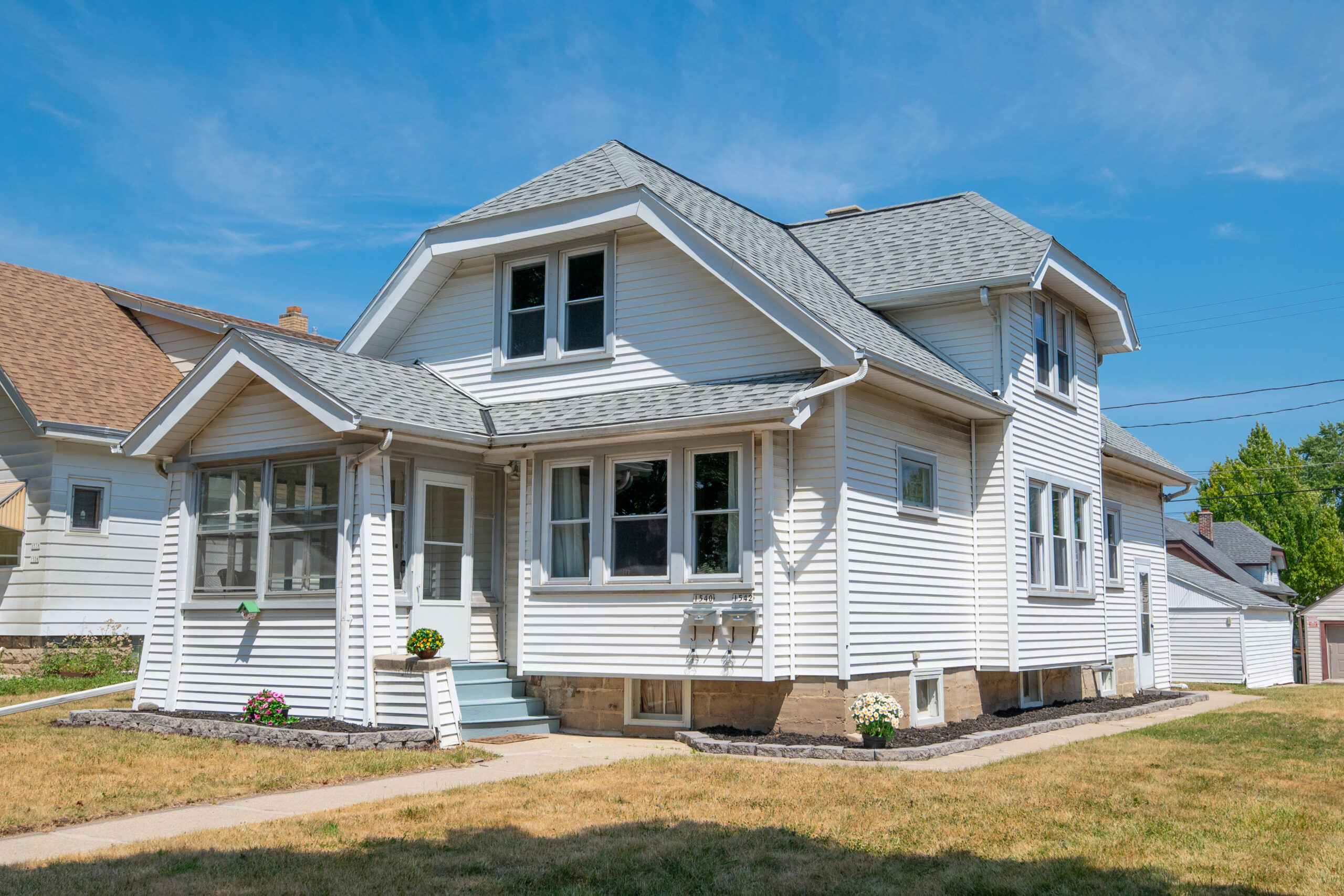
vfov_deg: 36.9
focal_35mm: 36
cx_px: 672
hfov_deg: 53.1
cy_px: 448
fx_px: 1344
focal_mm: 24
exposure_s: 1/1600
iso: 320
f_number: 7.1
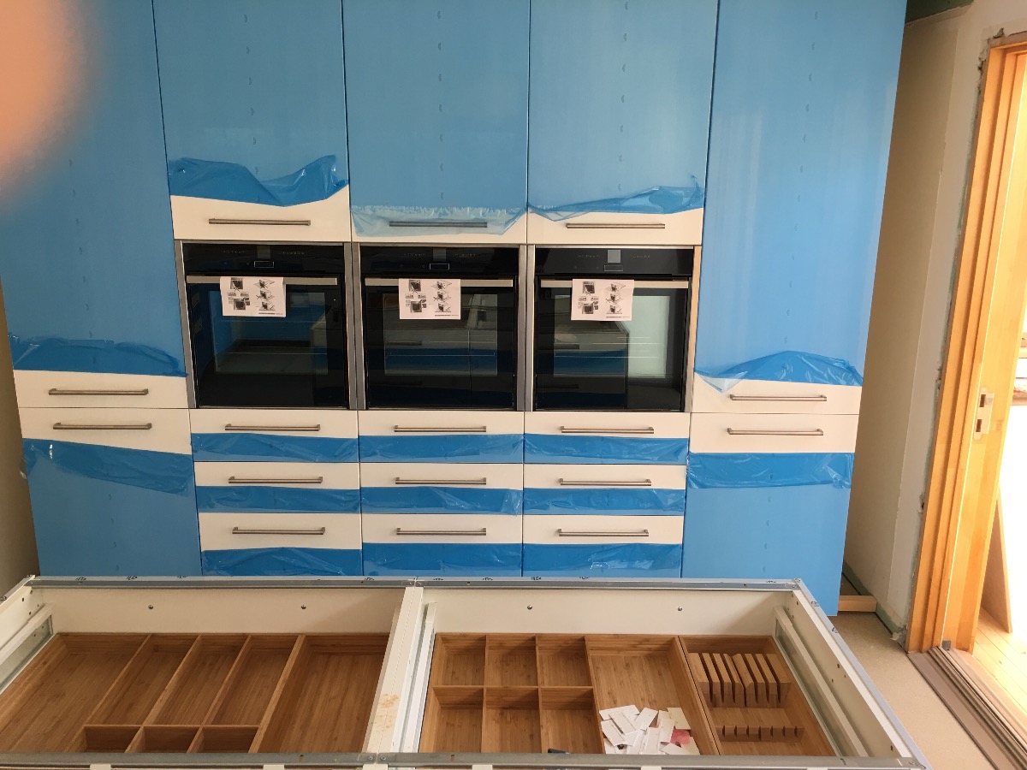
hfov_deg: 61.7
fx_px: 860
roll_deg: -0.5
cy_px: 385
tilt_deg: -12.8
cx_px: 514
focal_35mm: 29
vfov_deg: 48.2
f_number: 2.2
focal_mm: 4.15
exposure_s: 1/33
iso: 32
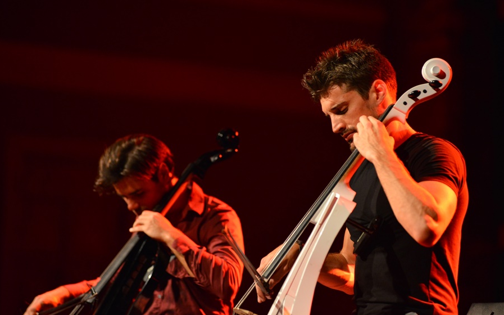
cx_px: 252
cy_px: 160
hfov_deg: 12.0
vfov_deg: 7.5
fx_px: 2389
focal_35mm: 174
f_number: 4
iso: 3200
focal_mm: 170
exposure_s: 1/200
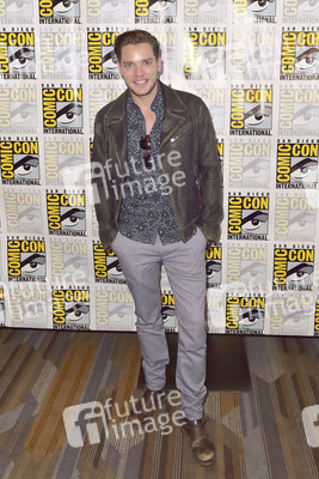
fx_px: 412
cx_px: 160
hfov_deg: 42.4
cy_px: 240
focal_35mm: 31
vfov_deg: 60.3
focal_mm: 31
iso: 500
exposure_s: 1/320
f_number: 6.3
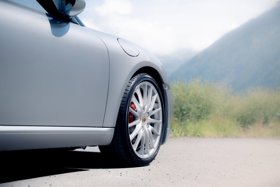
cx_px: 140
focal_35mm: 70
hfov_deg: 28.8
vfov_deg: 19.5
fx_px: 544
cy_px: 94
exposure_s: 1/250
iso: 100
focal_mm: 70
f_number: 4.5
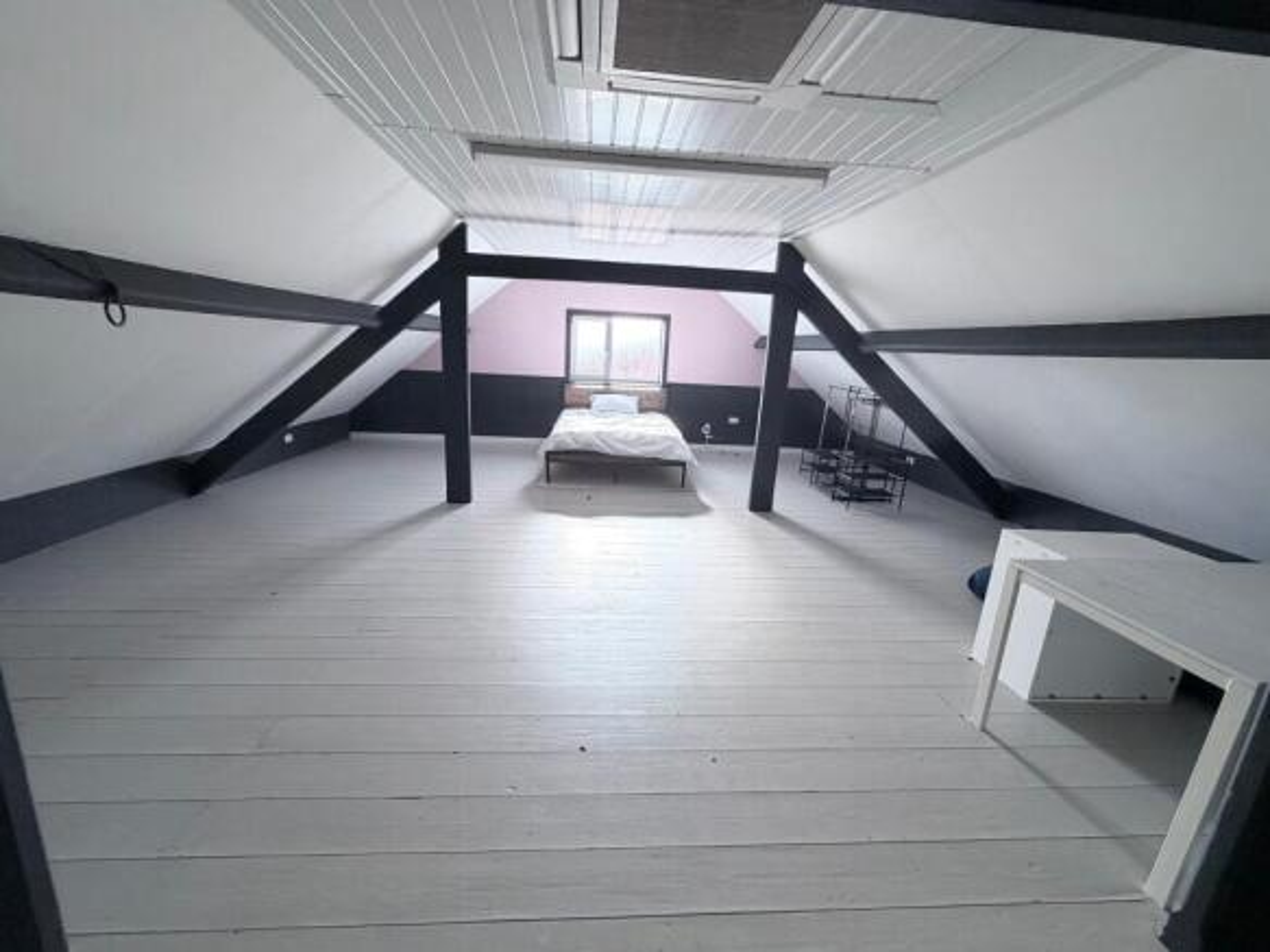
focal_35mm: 14
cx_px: 635
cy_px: 476
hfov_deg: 102.1
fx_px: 514
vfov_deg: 85.7
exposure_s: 1/121
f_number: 2.2
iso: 250
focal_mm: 2.22
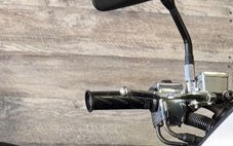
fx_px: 730
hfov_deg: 17.9
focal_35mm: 115
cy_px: 320
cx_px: 198
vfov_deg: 10.2
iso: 64
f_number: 1.78
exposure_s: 1/30
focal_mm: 6.76
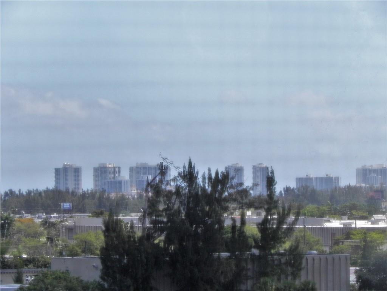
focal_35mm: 247
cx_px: 194
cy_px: 146
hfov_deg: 8.0
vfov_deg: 6.0
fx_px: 2761
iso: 160
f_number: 6.3
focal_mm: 44
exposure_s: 1/376
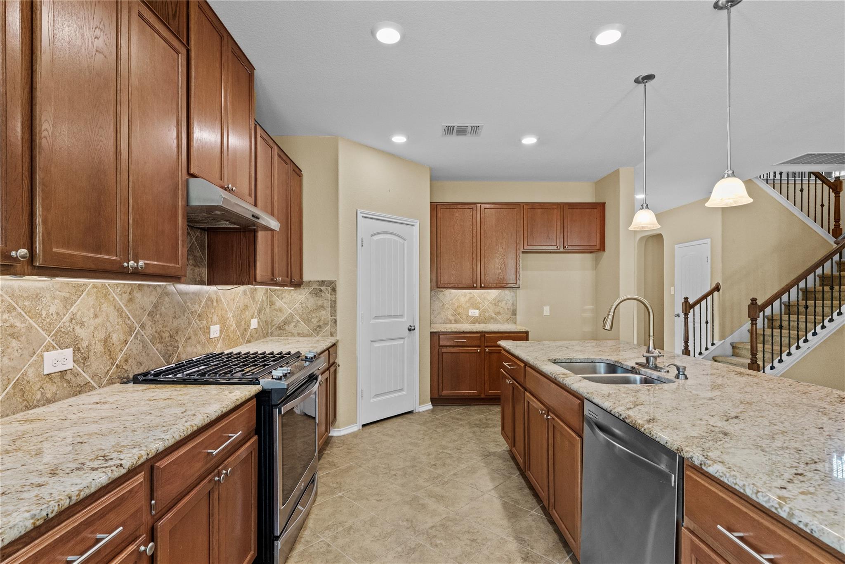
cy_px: 282
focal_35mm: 17
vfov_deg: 71.1
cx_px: 422
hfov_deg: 94.0
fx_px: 394
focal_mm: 16.8
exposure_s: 1/13
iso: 2000
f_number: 8
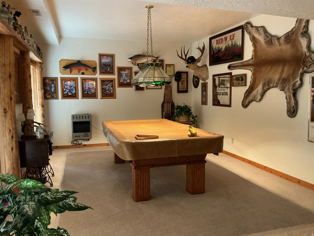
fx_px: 263
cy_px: 118
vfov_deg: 48.2
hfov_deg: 61.7
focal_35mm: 29
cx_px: 157
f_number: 1.8
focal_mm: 3
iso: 320
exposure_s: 1/40
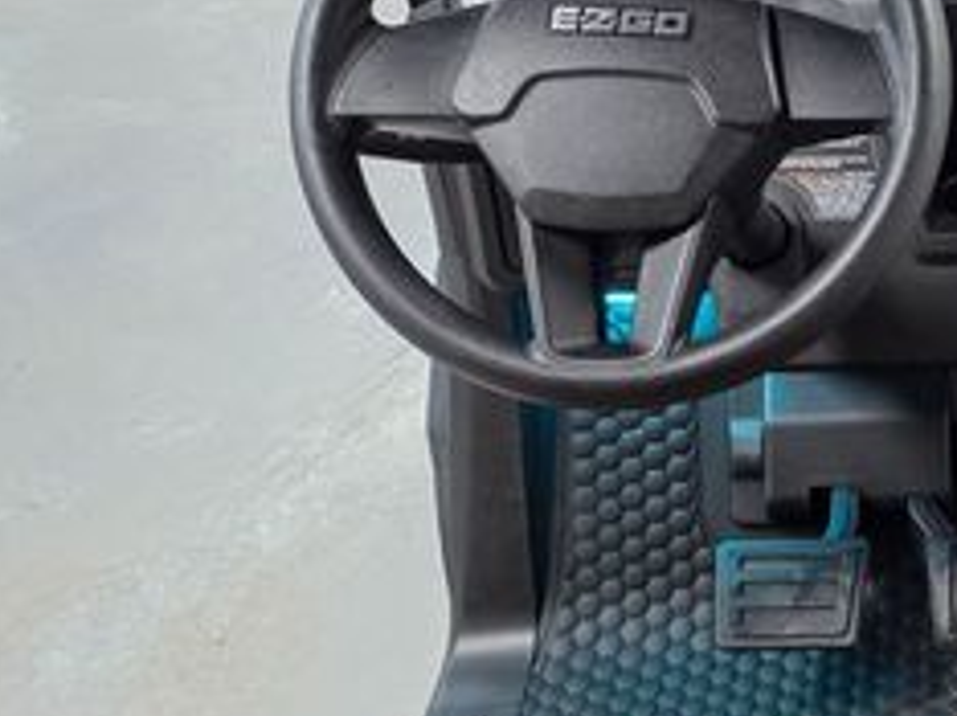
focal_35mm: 63
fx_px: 1740
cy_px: 323
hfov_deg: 27.8
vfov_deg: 23.2
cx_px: 1080
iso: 320
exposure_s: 1/120
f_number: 1.7
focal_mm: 6.3
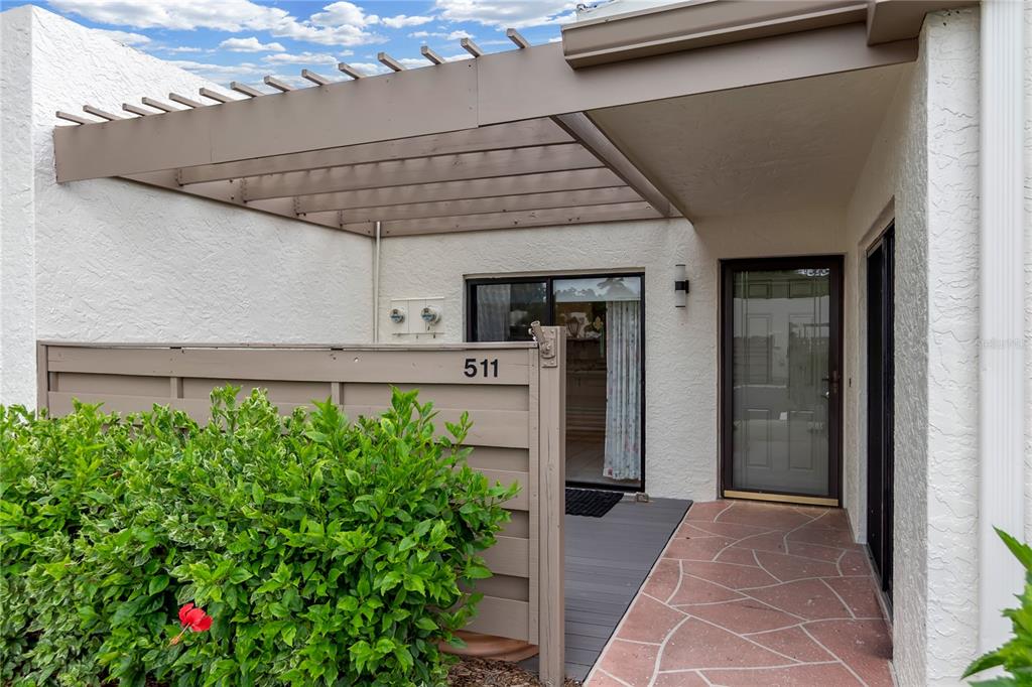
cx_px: 516
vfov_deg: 57.2
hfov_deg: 78.6
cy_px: 344
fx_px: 630
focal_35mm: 22
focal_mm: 15
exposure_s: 1/125
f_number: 4
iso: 100
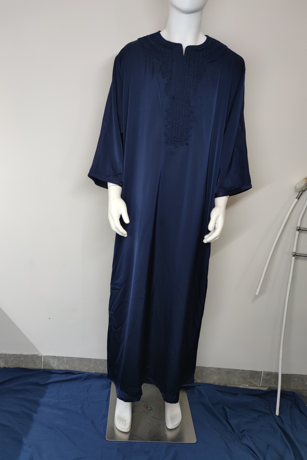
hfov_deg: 51.3
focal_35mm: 25
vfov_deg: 71.5
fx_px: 320
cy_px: 230
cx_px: 158
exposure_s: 1/120
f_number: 1.69
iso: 436
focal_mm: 6.72
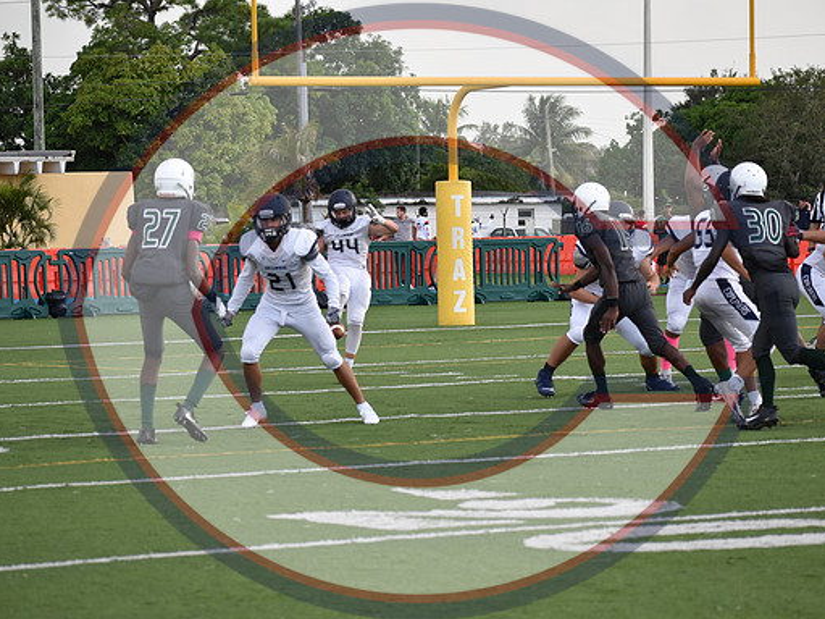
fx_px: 3979
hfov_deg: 11.8
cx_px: 412
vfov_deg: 8.9
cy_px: 311
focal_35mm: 167
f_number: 4.8
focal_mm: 102
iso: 800
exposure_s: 1/800
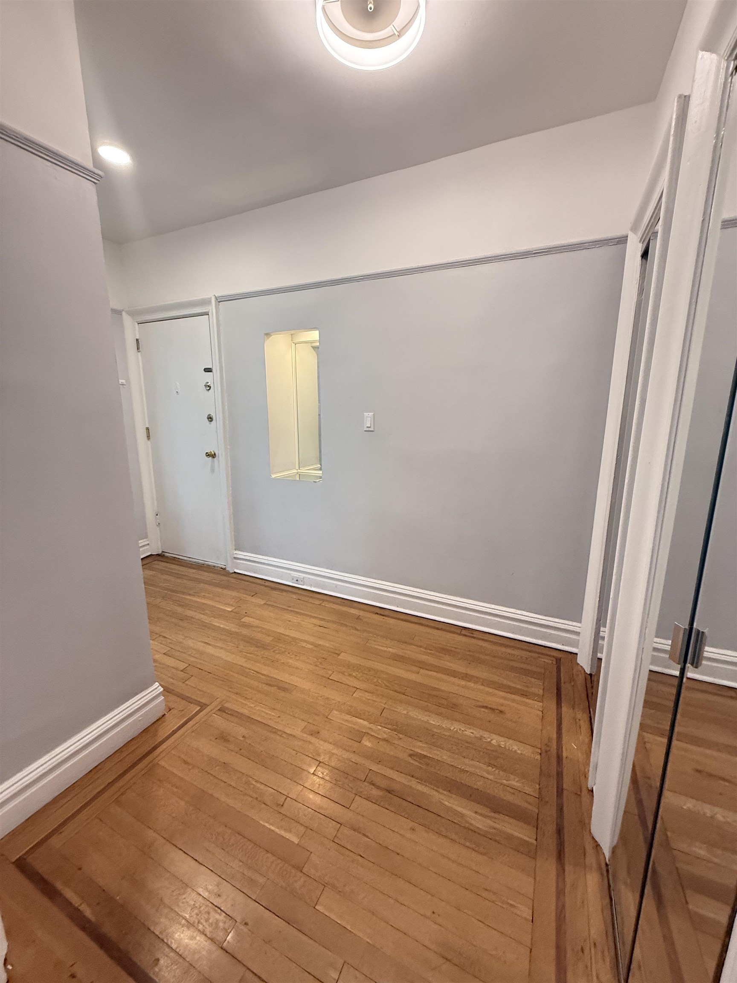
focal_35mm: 14
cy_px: 492
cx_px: 368
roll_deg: +0.7
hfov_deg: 85.7
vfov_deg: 102.1
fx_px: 397
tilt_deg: -9.4
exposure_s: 1/120
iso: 400
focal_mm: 2.22
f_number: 2.2
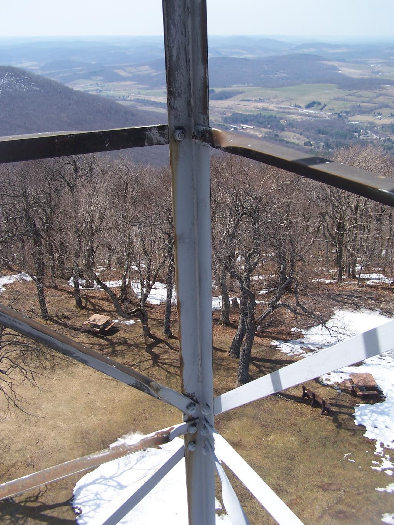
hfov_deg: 37.7
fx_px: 577
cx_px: 197
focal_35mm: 38
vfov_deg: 49.0
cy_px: 262
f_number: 4
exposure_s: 1/640
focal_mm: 6.3
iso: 80
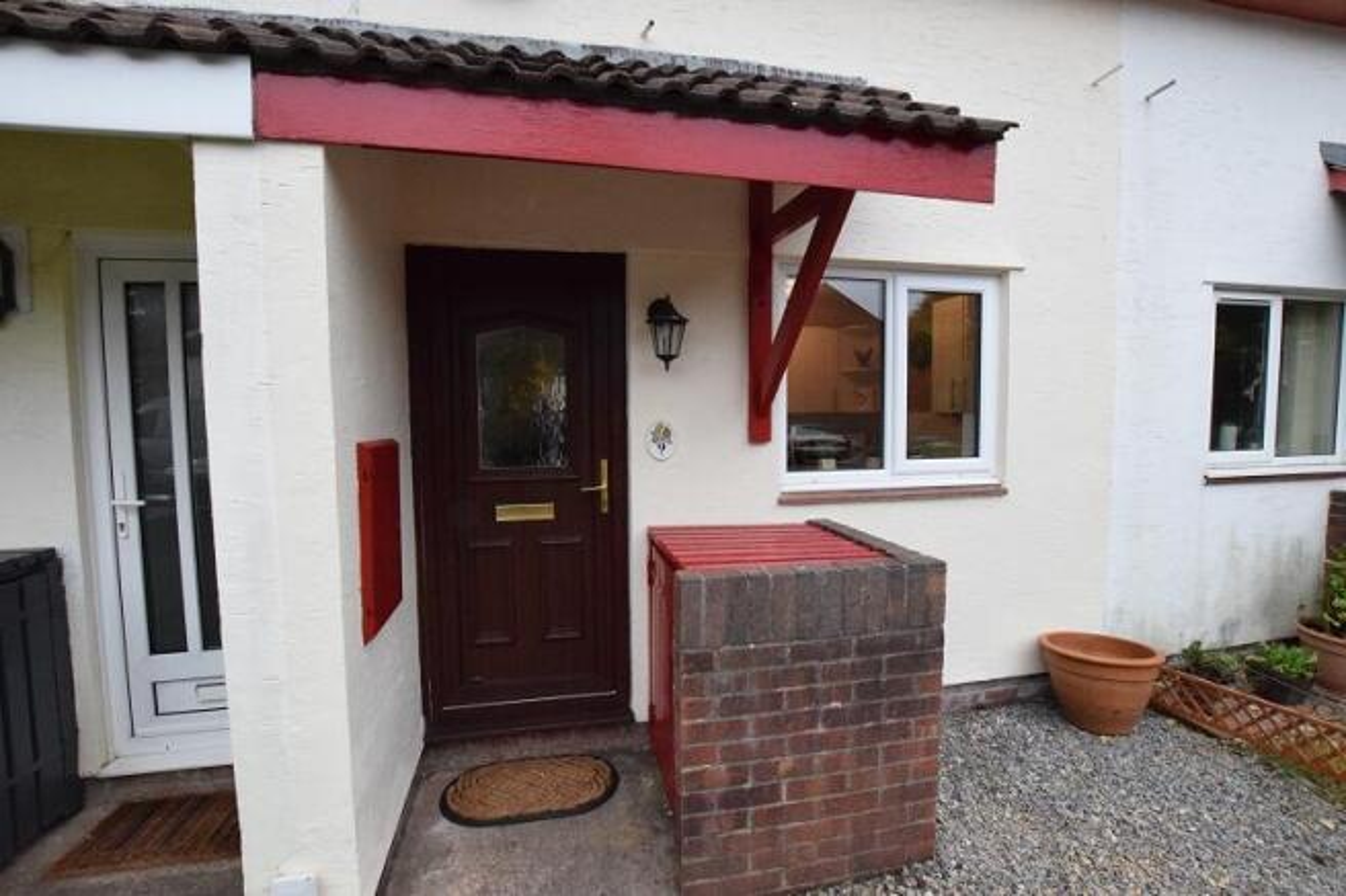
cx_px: 673
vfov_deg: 77.3
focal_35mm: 15
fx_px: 561
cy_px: 448
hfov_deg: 100.4
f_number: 10
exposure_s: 1/400
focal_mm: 10
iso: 6400
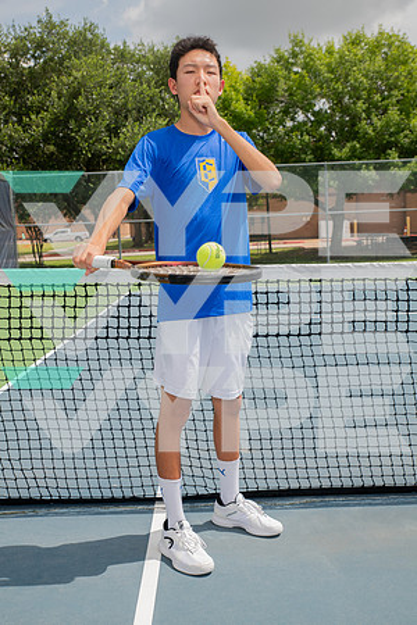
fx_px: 730
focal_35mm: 42
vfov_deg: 46.4
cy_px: 312
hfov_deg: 31.9
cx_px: 208
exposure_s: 1/320
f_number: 7.1
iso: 100
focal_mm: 42
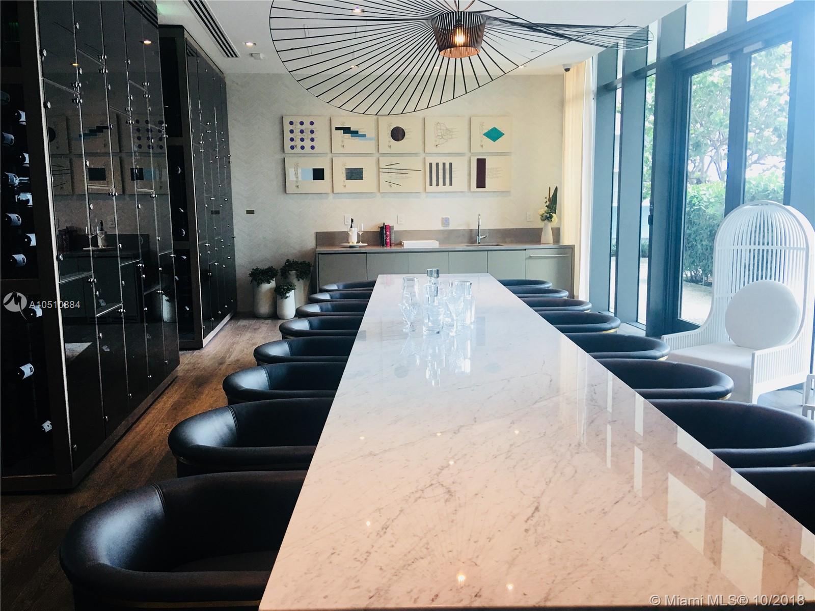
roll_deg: -0.2
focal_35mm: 29
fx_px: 683
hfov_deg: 61.7
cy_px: 306
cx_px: 408
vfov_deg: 48.2
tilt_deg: -7.4
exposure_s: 1/30
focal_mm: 4.15
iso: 40
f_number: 2.2
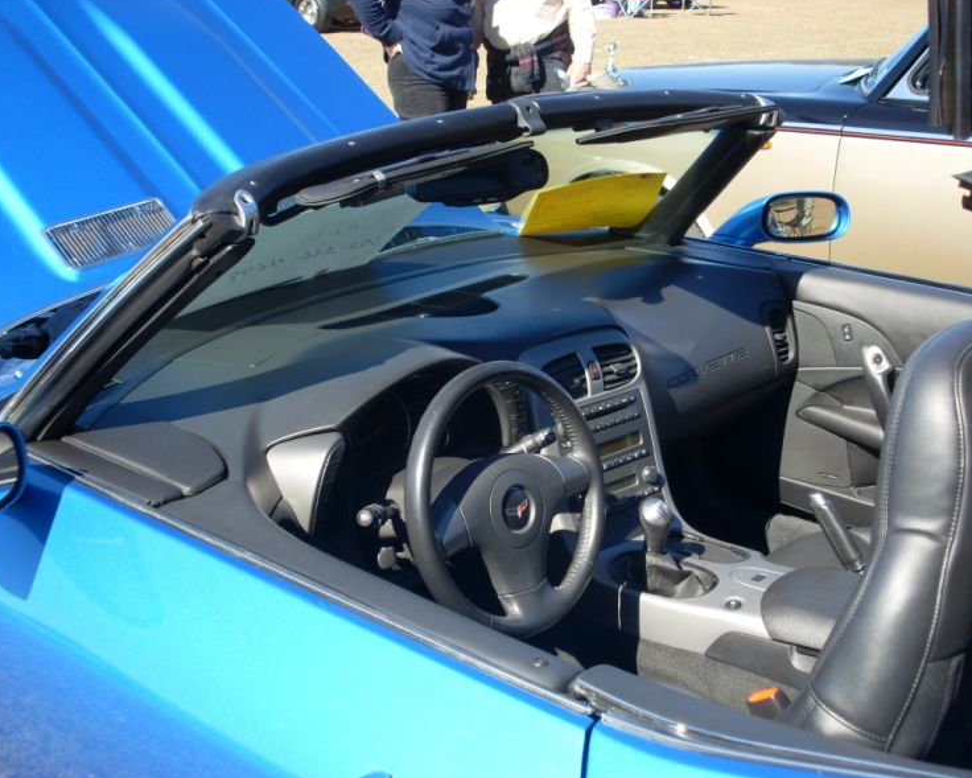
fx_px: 1496
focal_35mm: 52
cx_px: 519
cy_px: 387
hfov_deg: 36.0
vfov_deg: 29.1
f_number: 3.5
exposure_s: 1/350
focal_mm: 8.1
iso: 80
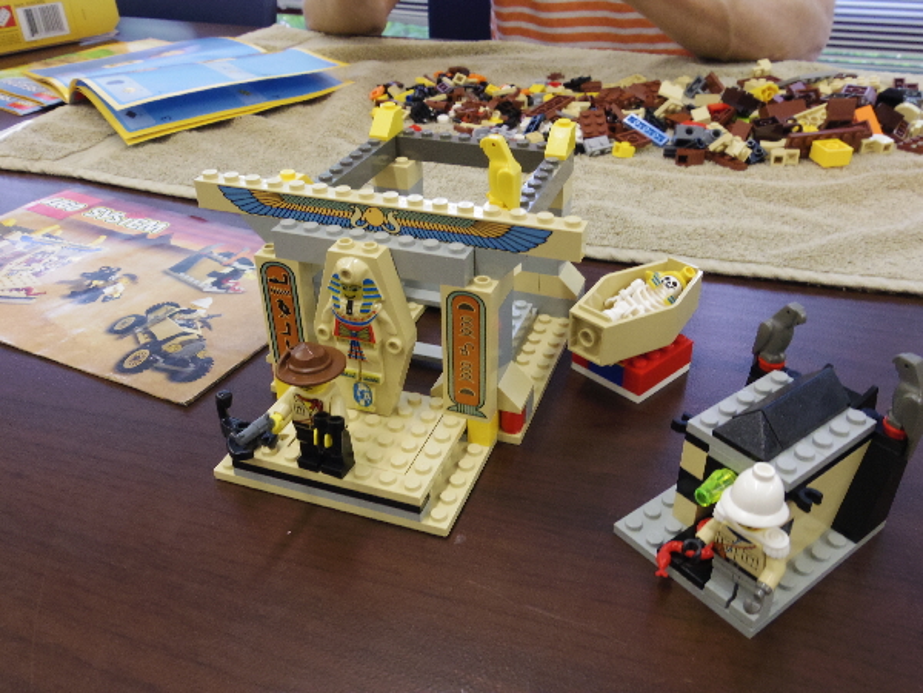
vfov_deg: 46.8
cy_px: 346
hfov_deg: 60.0
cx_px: 462
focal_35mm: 30
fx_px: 800
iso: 640
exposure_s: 1/50
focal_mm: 5.4
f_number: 4.5
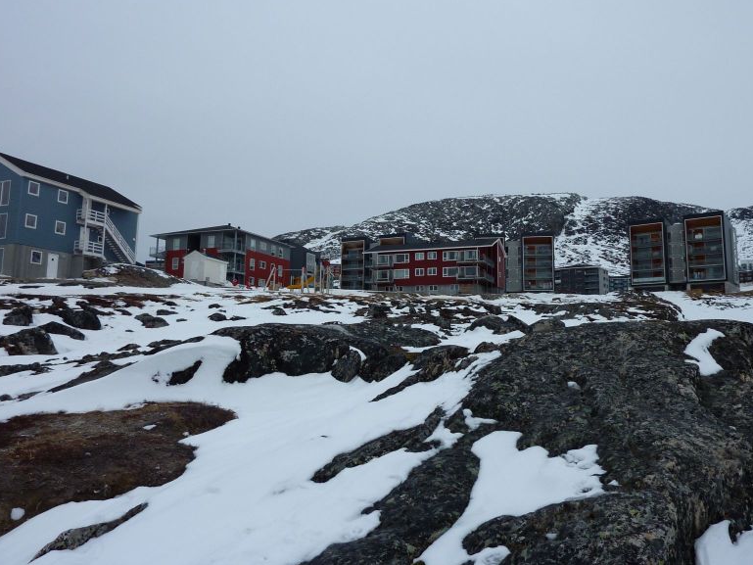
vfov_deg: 53.1
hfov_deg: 67.3
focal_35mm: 26
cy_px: 273
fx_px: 566
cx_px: 380
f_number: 4
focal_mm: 4.1
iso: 80
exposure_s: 1/320
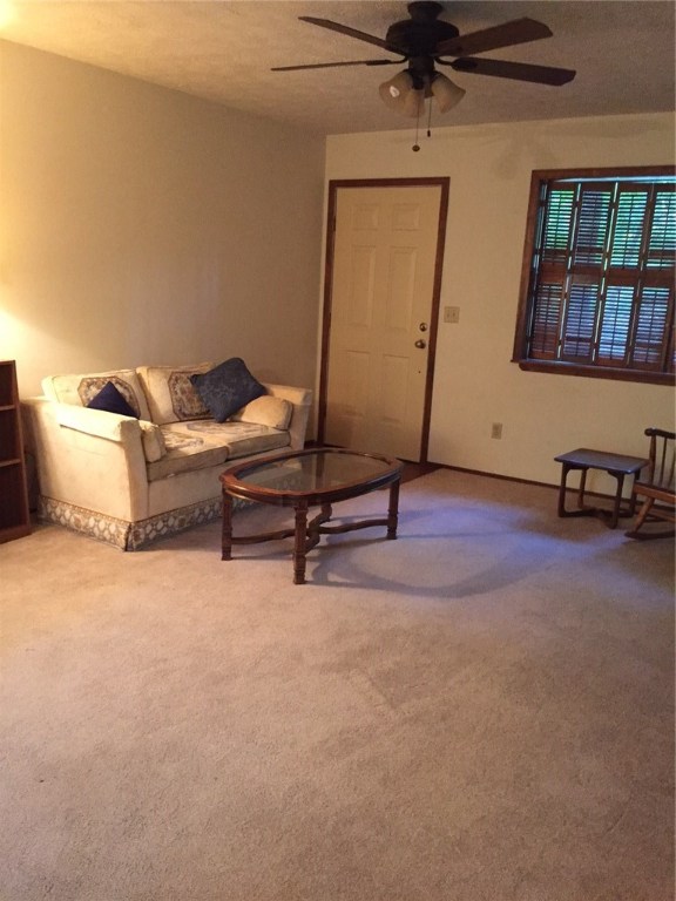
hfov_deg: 48.2
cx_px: 338
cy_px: 450
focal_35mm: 29
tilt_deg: -12.8
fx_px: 755
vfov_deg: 61.7
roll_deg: -2.1
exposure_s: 1/15
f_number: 2.2
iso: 320
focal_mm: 4.15
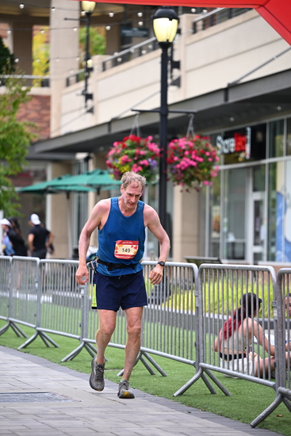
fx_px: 1696
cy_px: 218
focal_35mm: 140
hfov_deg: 9.8
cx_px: 146
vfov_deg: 14.6
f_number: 2.8
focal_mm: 140
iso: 640
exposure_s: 1/1600
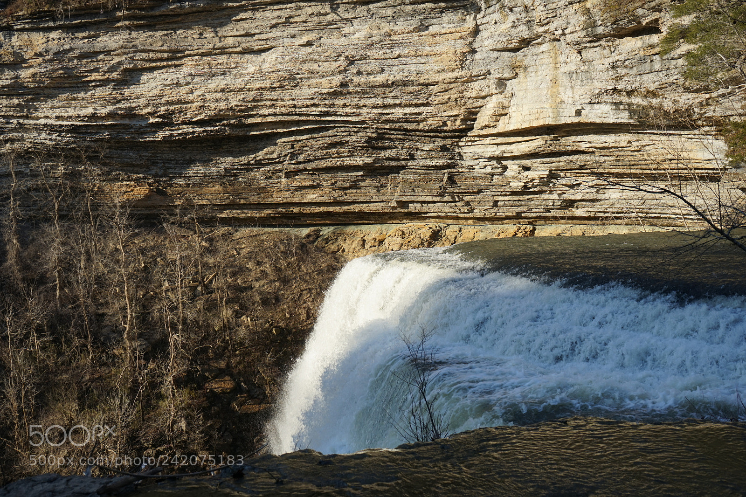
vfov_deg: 35.0
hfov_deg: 50.7
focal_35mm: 38
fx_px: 787
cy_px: 248
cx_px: 373
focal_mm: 38
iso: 100
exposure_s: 1/200
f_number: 6.3
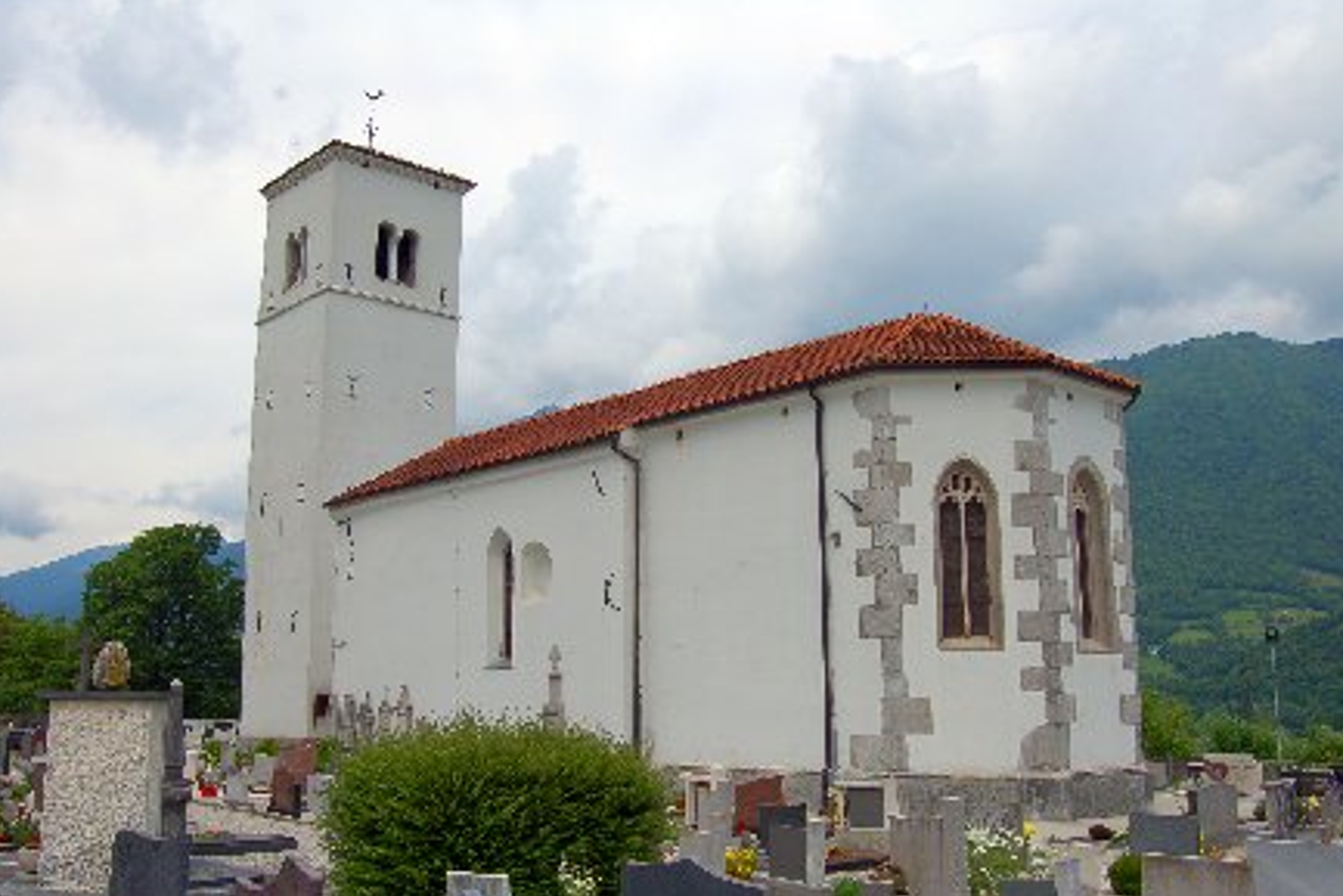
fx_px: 1269
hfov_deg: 55.8
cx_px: 675
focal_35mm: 34
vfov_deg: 38.9
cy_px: 451
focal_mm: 22
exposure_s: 1/400
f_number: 10
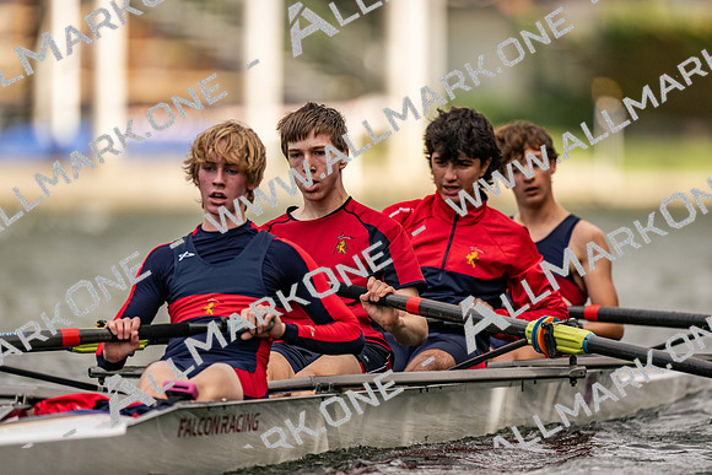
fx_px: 11869
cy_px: 238
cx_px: 356
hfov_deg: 3.4
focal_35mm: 600
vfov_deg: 2.3
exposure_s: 1/2500
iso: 320
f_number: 4
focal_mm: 600
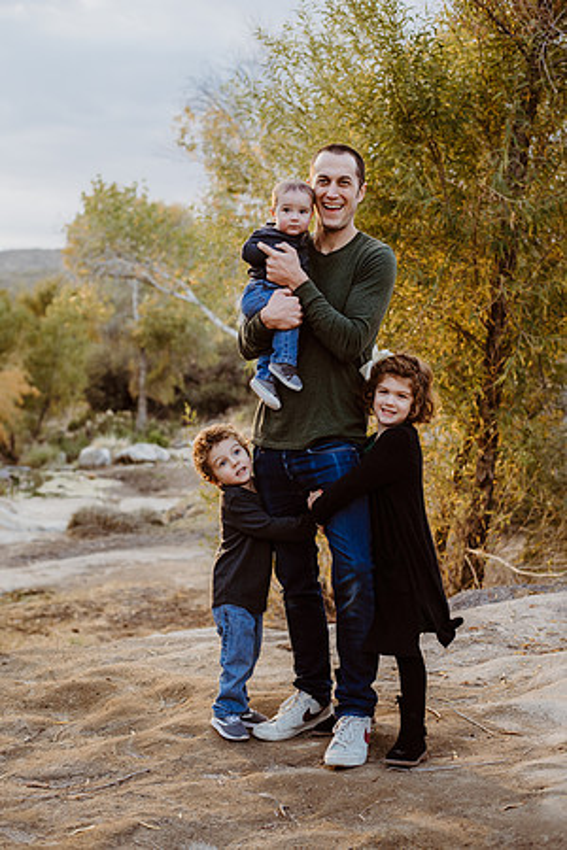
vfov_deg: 39.6
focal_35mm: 50
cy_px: 425
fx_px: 1181
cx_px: 284
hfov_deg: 27.0
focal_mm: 50
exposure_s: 1/500
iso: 400
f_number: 3.2
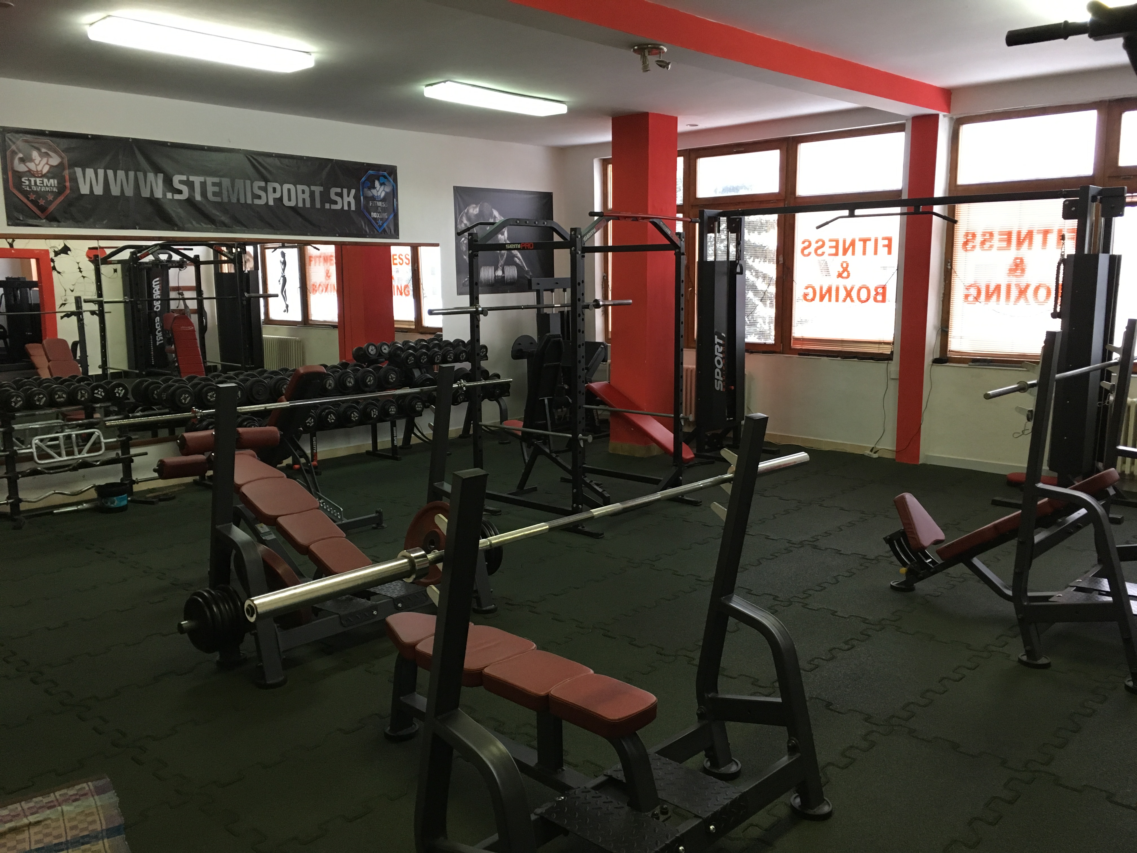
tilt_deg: -8.3
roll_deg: -0.5
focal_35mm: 29
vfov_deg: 48.2
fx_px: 953
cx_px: 568
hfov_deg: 61.7
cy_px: 426
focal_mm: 4.15
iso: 160
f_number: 2.2
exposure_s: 1/33
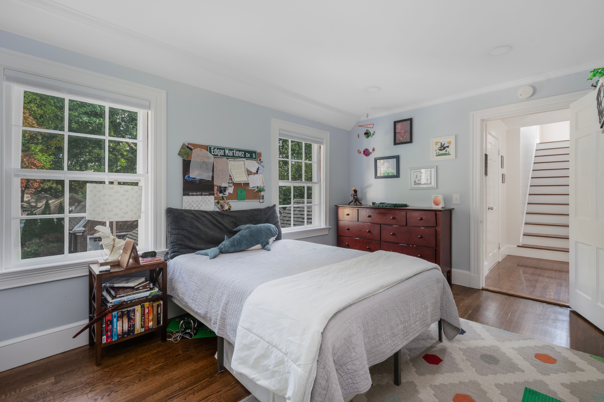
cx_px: 302
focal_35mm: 33
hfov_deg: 57.3
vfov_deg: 39.9
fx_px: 553
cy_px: 201
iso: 400
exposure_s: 1/1000
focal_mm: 22
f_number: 10
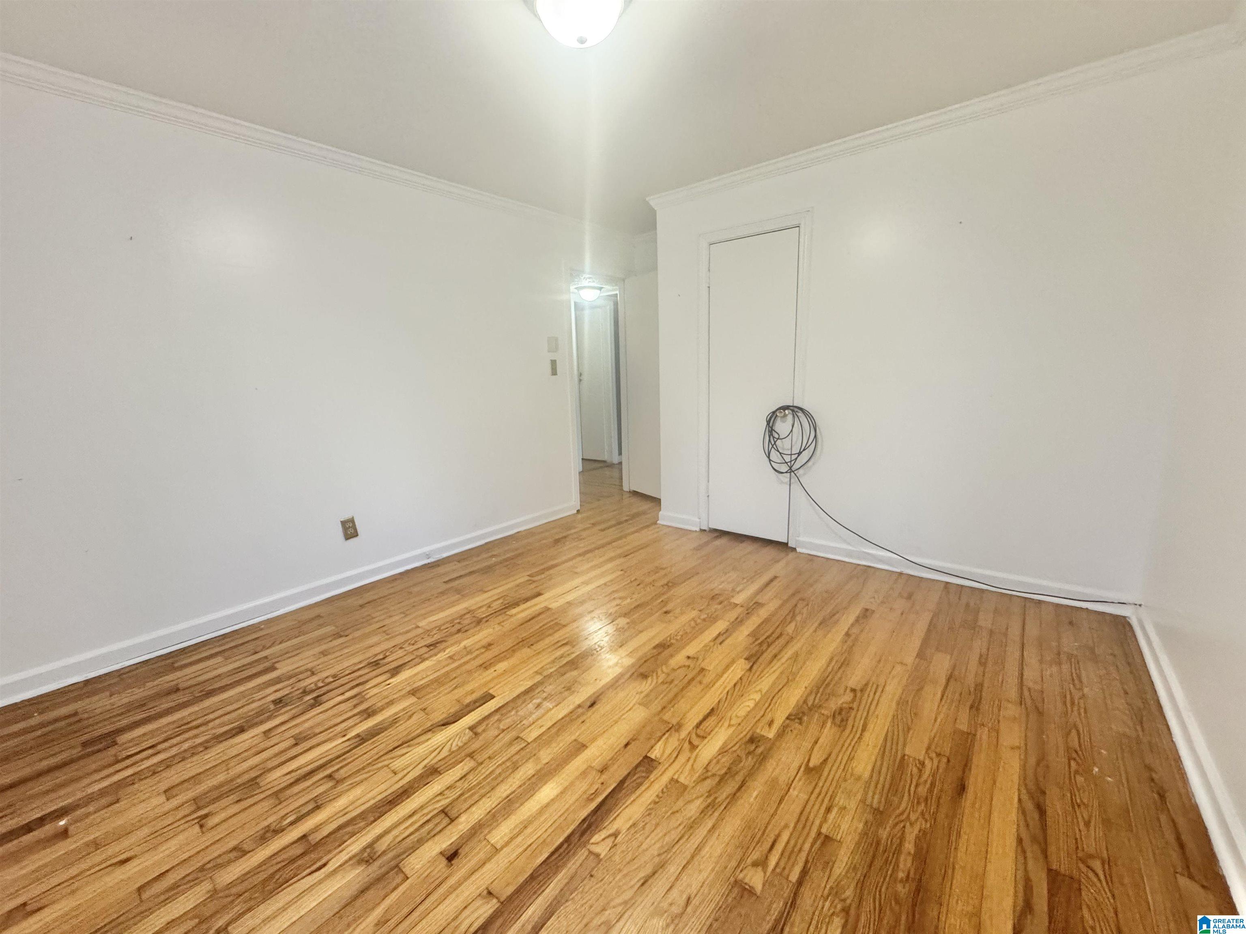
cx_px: 623
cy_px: 467
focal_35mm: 14
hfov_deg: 102.1
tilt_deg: -11.2
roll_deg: +1.9
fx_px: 504
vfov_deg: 85.7
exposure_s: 1/60
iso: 400
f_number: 2.2
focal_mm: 2.22
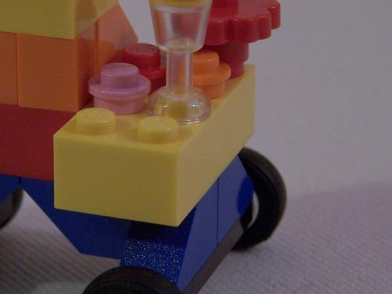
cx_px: 75
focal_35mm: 157
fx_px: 1778
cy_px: 121
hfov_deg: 12.5
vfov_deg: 9.4
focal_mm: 13.7
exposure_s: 1/6
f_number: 3.2
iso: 80
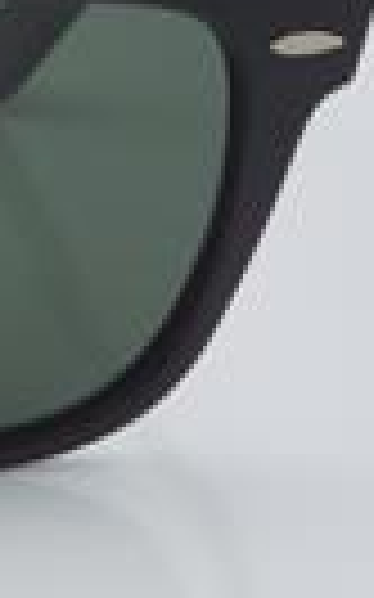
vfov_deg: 8.3
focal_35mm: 253
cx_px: -487
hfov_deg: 5.1
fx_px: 4123
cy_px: 189
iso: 100
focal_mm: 55
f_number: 32
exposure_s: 1/4
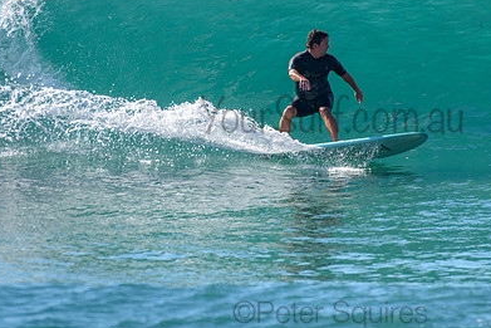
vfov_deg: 1.5
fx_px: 12402
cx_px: 321
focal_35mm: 909
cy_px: 49
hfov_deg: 2.3
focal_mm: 500
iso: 250
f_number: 5.6
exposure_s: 1/2000
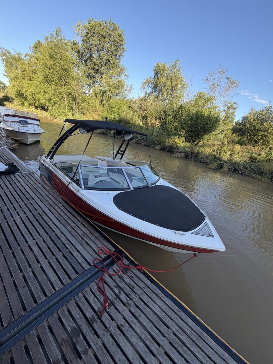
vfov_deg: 102.1
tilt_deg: -20.0
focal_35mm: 14
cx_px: 136
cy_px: 182
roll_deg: -11.5
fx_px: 147
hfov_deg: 85.7
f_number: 2.2
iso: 50
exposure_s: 1/411
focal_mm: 2.22
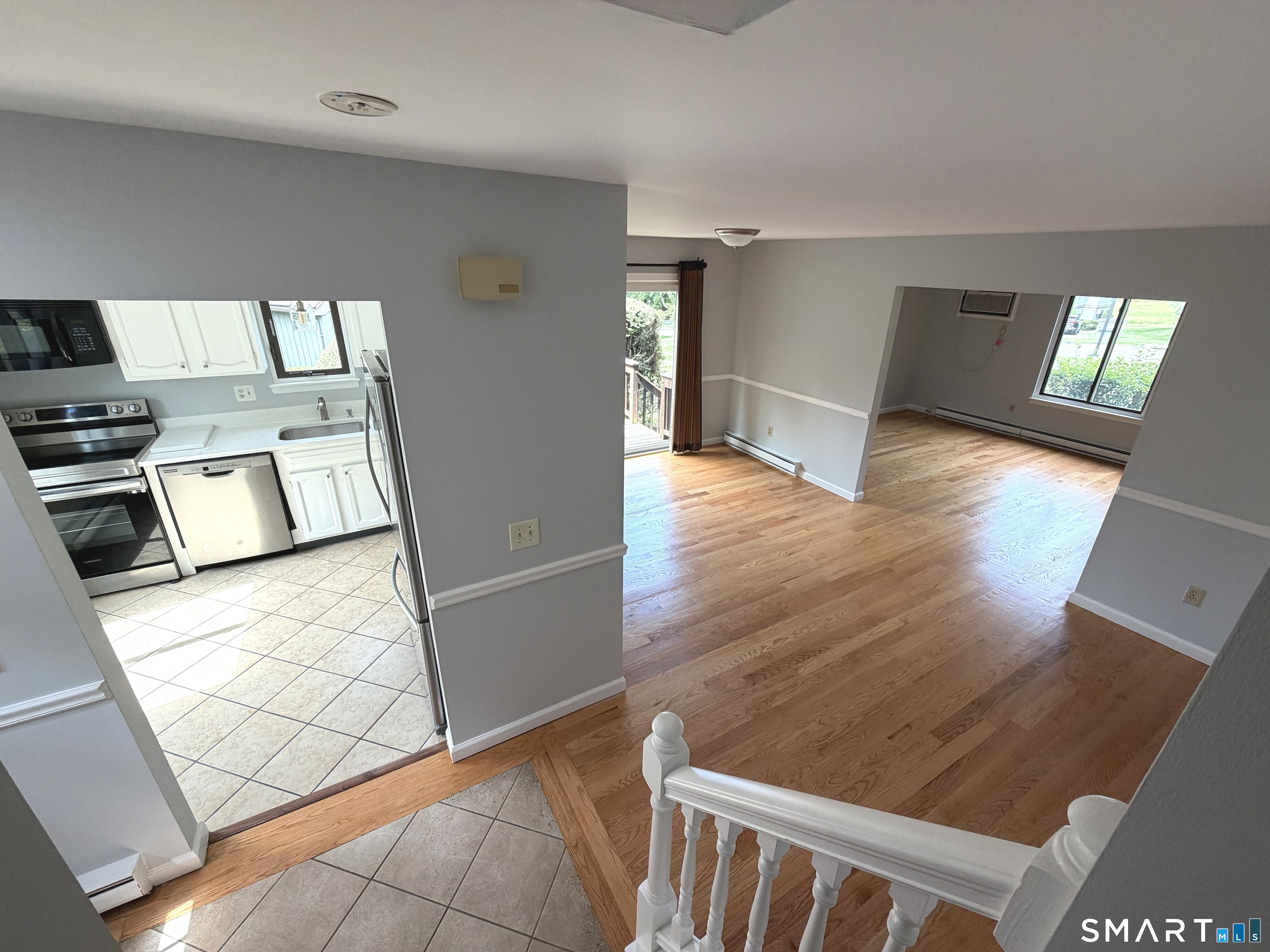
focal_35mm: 14
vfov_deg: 85.7
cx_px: 635
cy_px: 476
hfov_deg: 102.1
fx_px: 514
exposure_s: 1/120
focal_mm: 2.22
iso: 125
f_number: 2.2
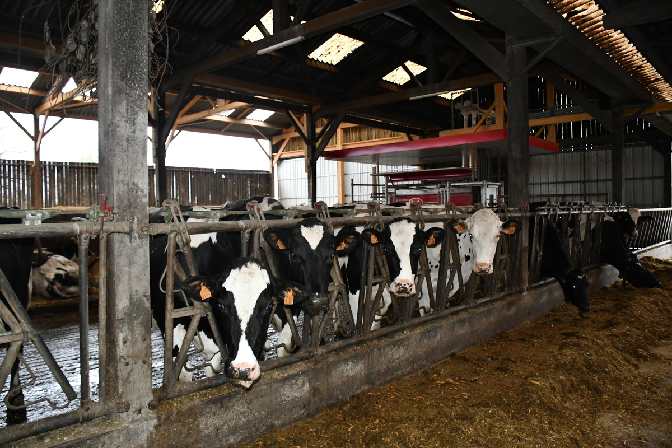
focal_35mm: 27
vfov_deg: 47.9
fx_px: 504
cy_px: 224
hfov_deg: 67.4
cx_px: 336
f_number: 3.5
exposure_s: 1/60
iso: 3200
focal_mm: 18
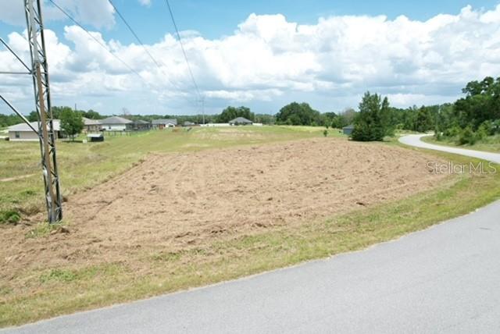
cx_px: 250
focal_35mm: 22
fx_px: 306
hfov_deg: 78.5
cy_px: 167
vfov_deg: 57.3
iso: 130
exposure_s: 1/1600
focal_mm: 8.38
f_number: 2.8
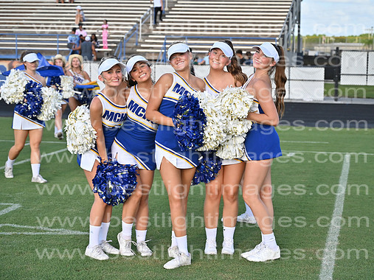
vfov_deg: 19.1
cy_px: 141
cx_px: 202
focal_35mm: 77
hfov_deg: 25.3
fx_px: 832
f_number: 4
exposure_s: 1/8000
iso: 1250
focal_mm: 70
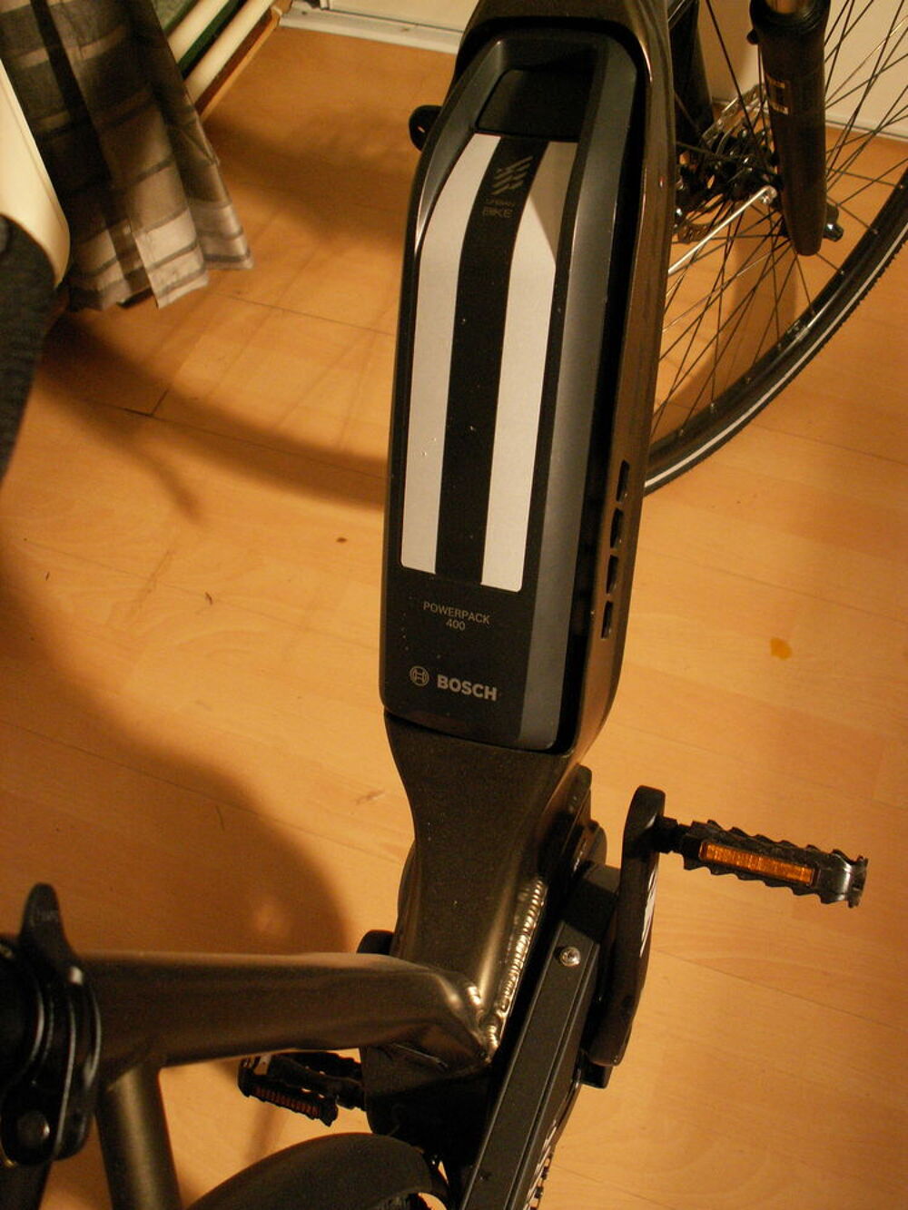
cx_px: 454
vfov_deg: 52.6
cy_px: 605
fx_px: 1224
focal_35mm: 35
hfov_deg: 40.7
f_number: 2.8
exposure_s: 1/25
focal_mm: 5.86
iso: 160
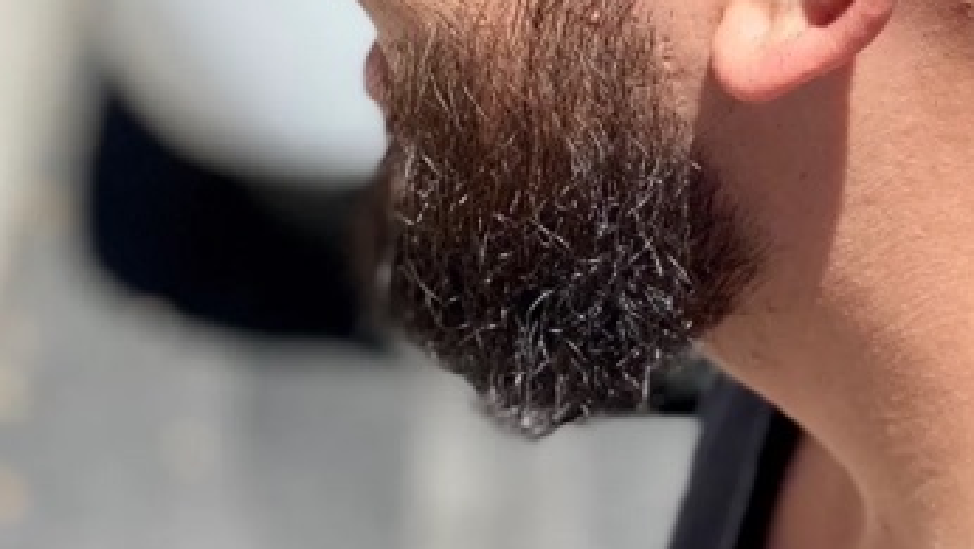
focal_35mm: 131
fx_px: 3385
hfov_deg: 16.2
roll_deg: +3.3
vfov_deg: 8.9
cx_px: 811
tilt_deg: -12.5
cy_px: -394
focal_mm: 6
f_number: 2
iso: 20
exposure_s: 1/1170
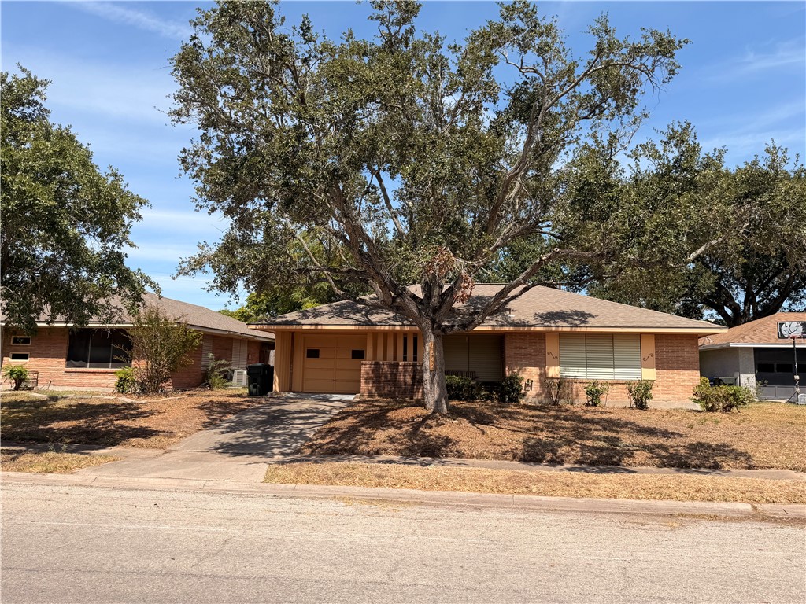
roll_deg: -1.3
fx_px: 559
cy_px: 302
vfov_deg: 56.8
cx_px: 403
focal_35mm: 24
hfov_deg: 71.6
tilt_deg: +6.5
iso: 80
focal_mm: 6.76
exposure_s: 1/4167
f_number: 1.78
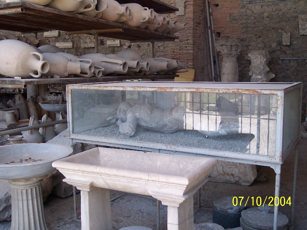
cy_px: 115
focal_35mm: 38
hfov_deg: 49.0
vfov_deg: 37.7
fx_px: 337
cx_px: 154
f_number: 2.8
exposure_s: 1/125
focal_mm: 8
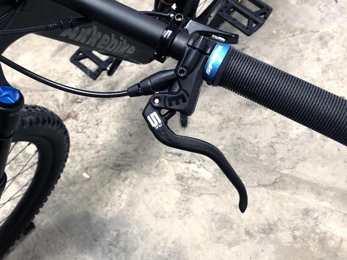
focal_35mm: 43
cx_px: 123
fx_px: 431
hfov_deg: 43.4
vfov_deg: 33.6
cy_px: 117
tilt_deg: -62.9
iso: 40
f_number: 1.8
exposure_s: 1/15
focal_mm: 3.99
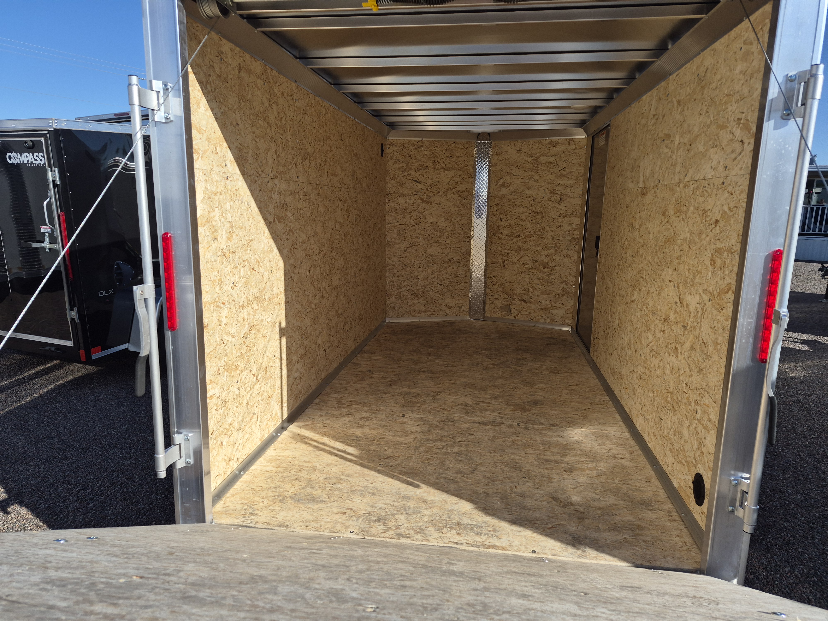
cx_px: 414
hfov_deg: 73.9
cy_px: 310
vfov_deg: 58.9
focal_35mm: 23
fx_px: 550
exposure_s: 1/5824
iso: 80
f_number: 1.8
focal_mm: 5.4
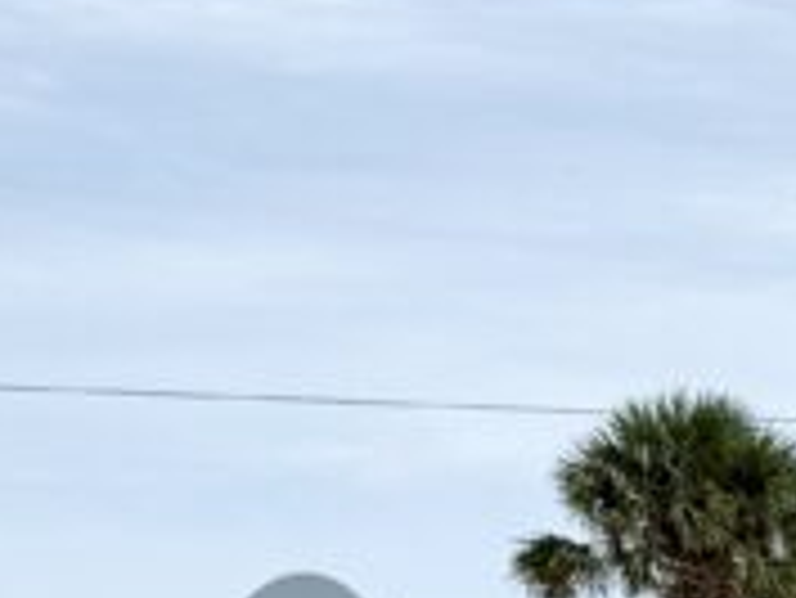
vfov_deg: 10.2
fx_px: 3198
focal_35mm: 139
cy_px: 1016
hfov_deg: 10.6
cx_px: 2280
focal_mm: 6.76
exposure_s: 1/3584
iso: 80
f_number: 1.78
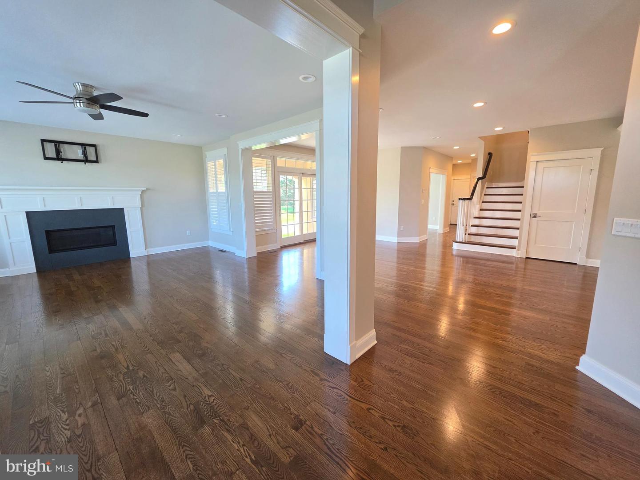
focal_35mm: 13
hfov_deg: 106.2
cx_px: 320
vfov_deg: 89.9
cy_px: 240
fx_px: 240
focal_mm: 2.2
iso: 160
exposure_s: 1/120
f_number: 1.9
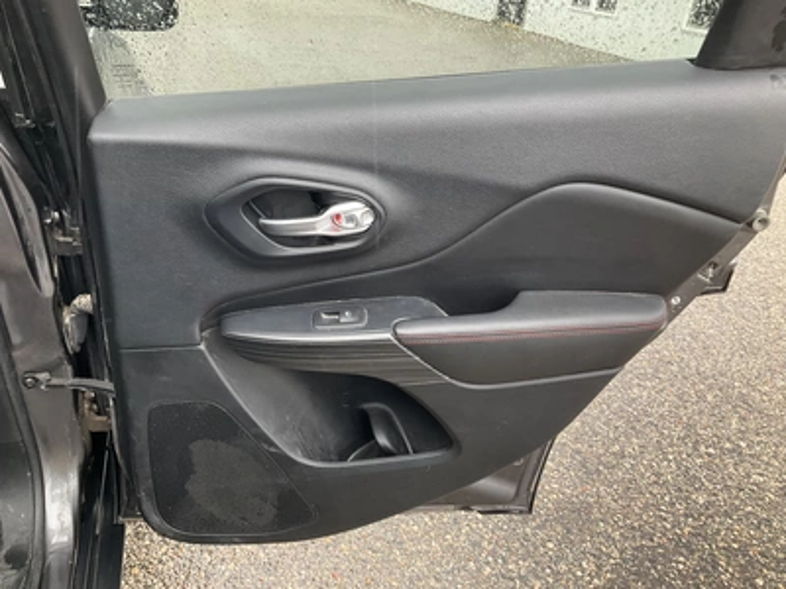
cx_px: 393
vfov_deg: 48.2
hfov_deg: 61.7
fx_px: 658
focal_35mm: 29
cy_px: 294
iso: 64
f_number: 1.8
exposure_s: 1/77
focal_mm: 3
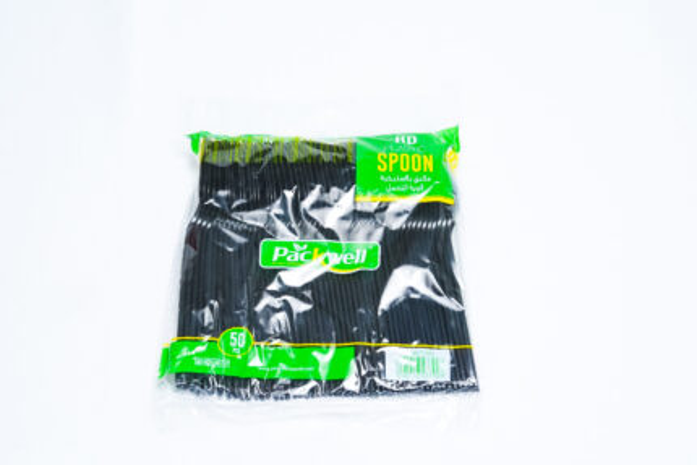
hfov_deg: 28.8
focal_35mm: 70
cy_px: 232
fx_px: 1356
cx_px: 348
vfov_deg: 19.5
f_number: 9
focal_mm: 70
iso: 3200
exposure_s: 1/200
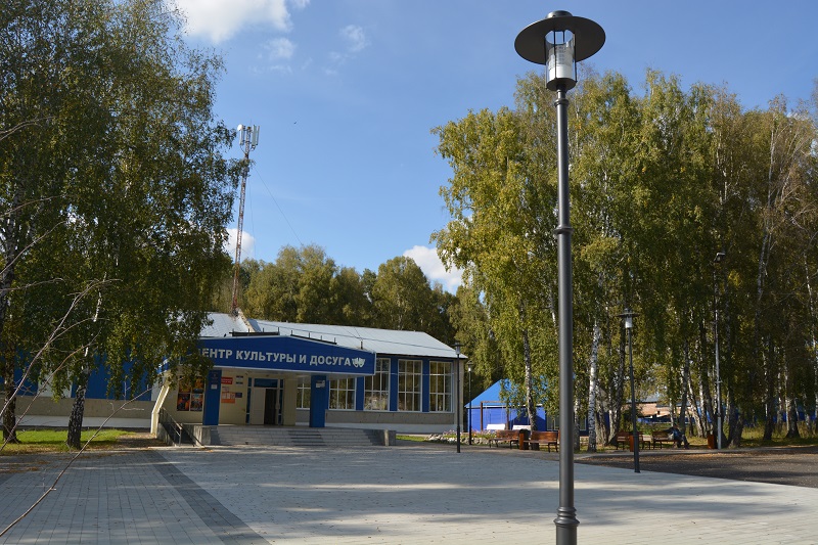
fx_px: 613
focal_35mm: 27
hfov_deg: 67.4
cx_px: 409
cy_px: 272
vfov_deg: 47.9
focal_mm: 18
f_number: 9
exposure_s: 1/200
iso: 100
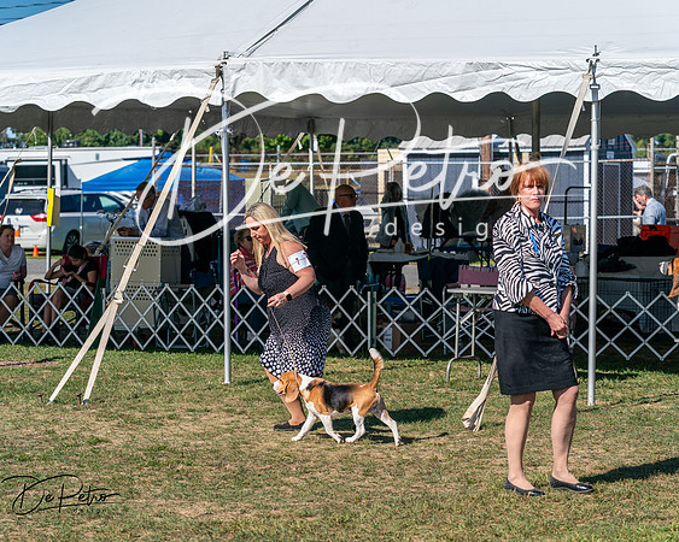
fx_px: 2104
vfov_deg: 14.7
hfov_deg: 18.3
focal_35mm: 105
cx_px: 340
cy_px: 271
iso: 200
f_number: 5
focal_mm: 93
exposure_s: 1/2000
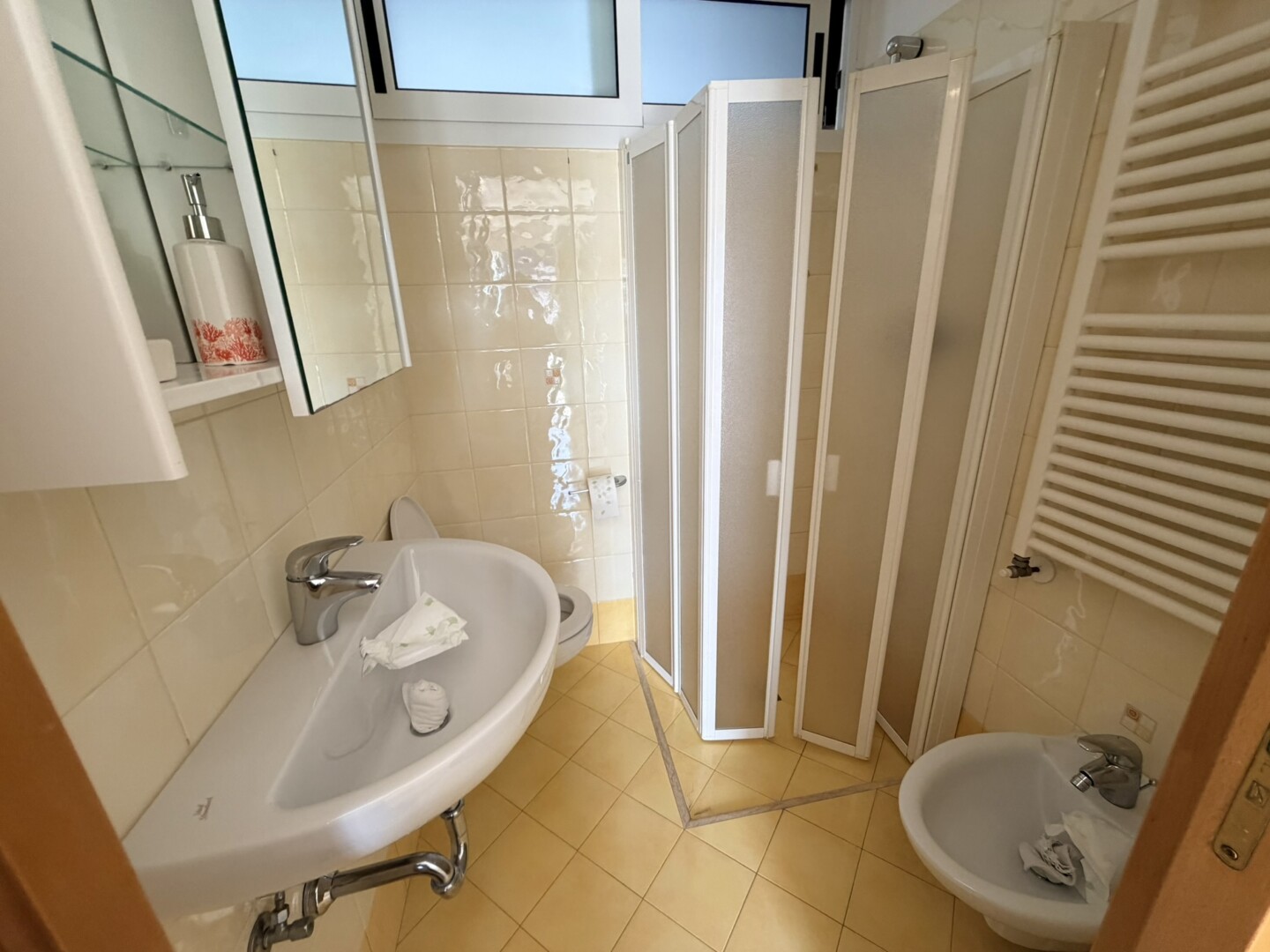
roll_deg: +0.3
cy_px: 476
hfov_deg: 102.1
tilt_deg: -17.8
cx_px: 635
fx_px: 514
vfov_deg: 85.7
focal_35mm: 14
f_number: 2.2
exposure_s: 1/100
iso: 200
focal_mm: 2.22
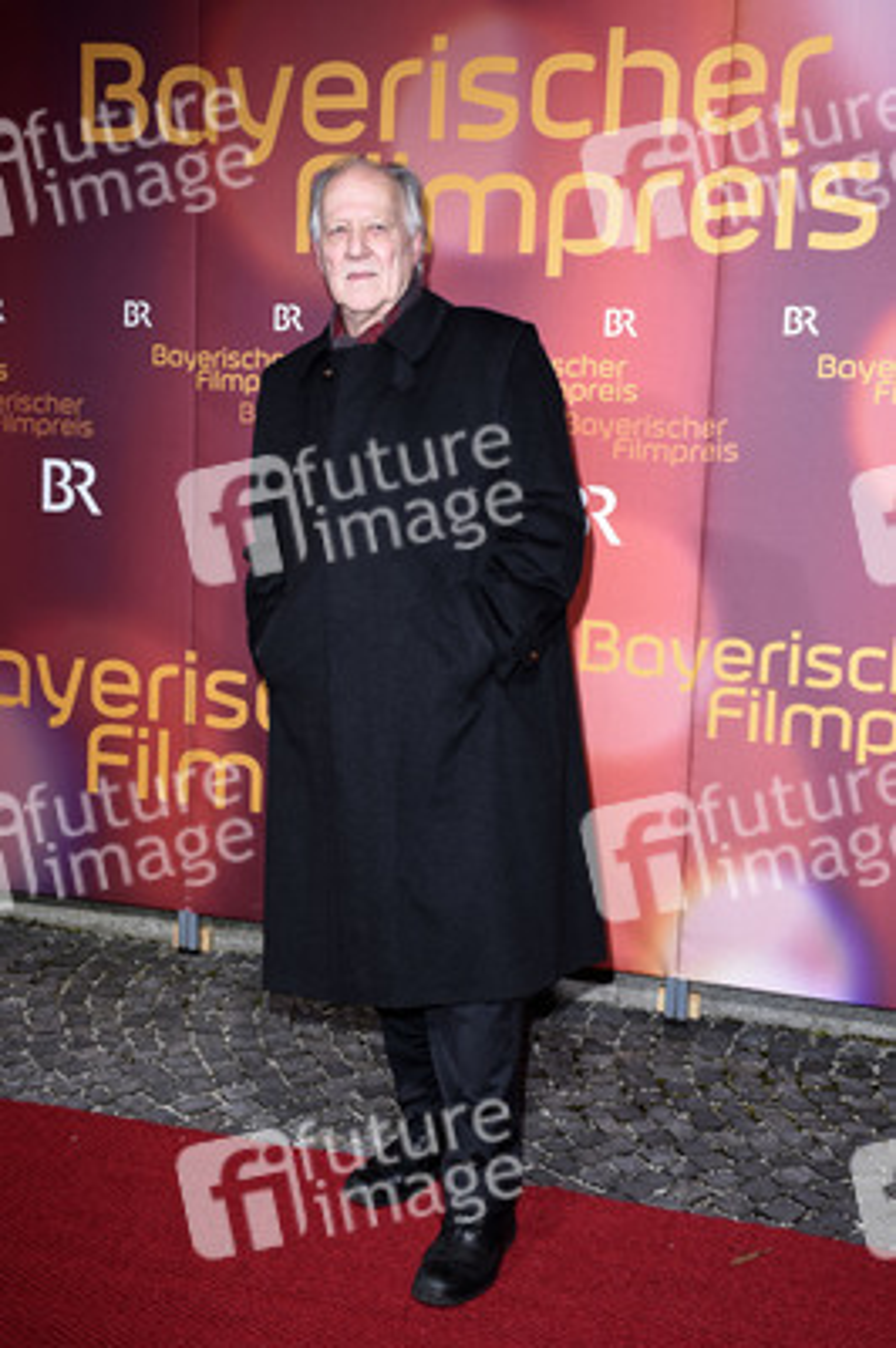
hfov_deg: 29.8
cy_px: 674
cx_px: 448
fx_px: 1683
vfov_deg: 43.6
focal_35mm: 45
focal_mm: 30
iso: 250
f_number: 6.3
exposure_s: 1/160
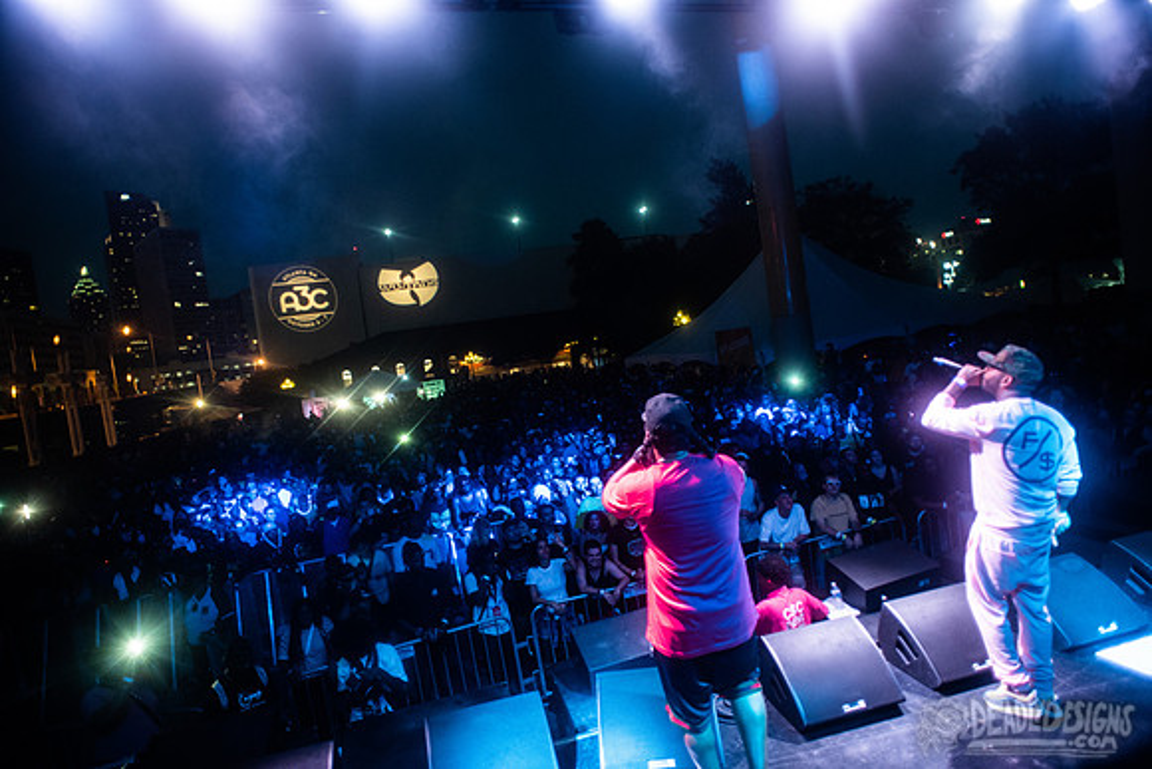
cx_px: 576
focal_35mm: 20
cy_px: 384
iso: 1600
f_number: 3.5
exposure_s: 1/60
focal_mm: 20
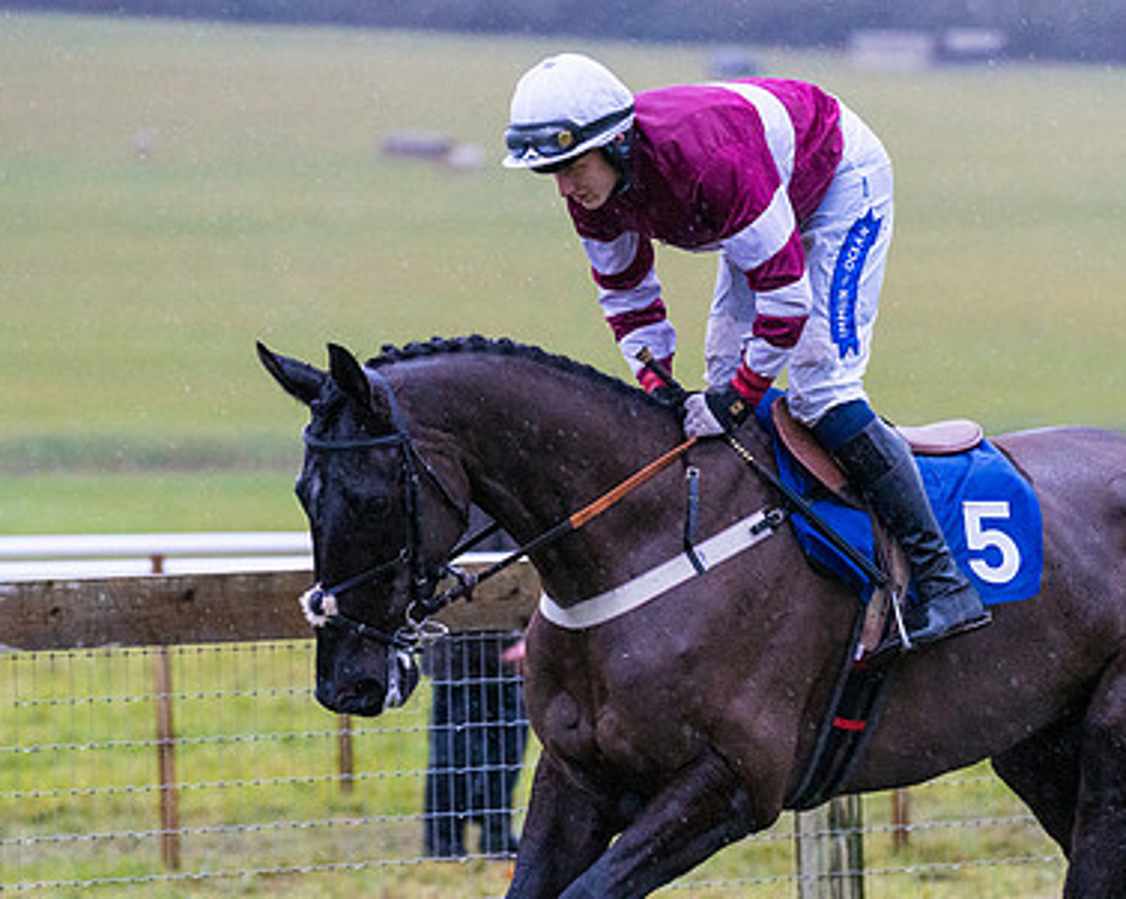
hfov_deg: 7.3
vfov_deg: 5.8
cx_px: 817
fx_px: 8824
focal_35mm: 265
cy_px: 740
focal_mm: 135
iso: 2500
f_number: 2.8
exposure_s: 1/2000
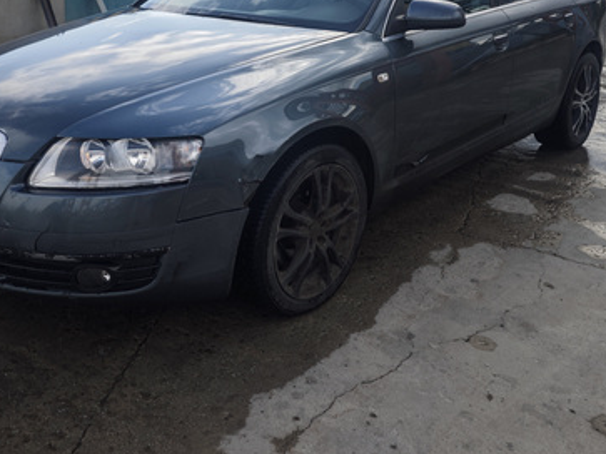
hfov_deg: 48.9
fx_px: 665
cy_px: 98
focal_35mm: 38
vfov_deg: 36.6
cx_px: 262
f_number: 1.6
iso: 50
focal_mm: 6.55
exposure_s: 1/555
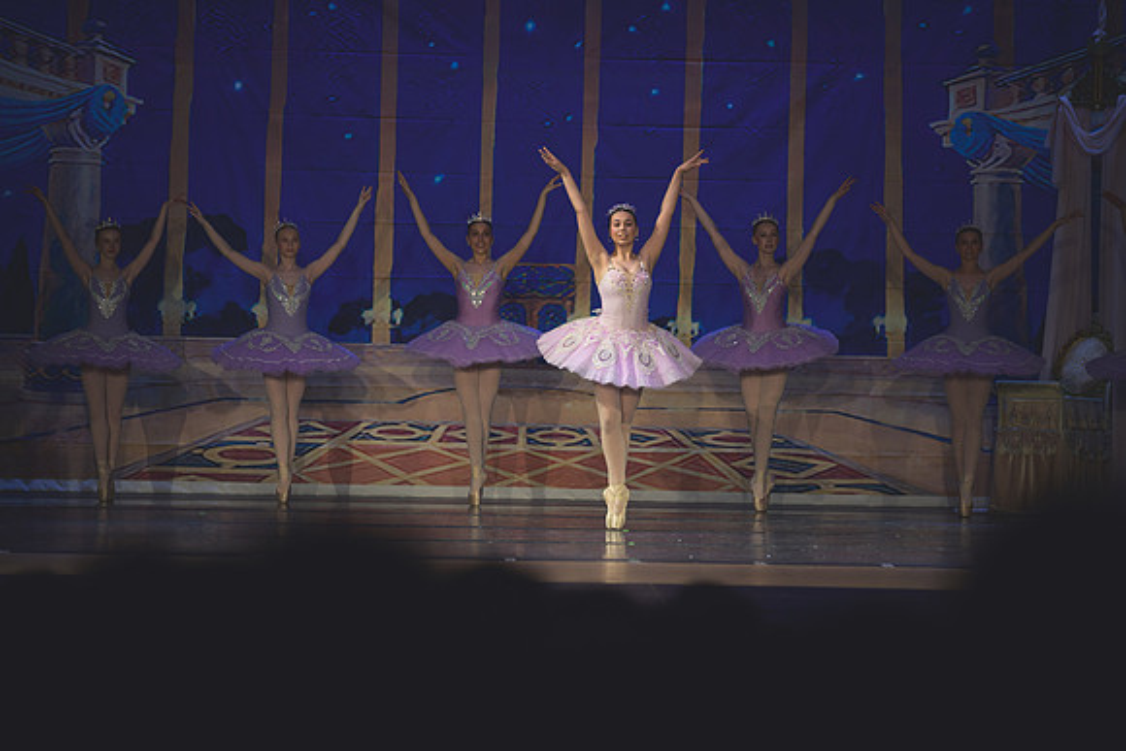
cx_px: 563
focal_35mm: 170
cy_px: 376
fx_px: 5318
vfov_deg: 8.1
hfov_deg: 12.1
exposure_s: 1/320
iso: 450
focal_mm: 170
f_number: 2.8
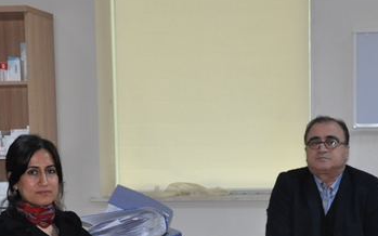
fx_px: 1154
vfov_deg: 11.5
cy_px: 263
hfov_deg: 18.6
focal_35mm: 112
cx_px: 238
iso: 800
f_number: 4.2
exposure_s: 1/60
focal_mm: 32
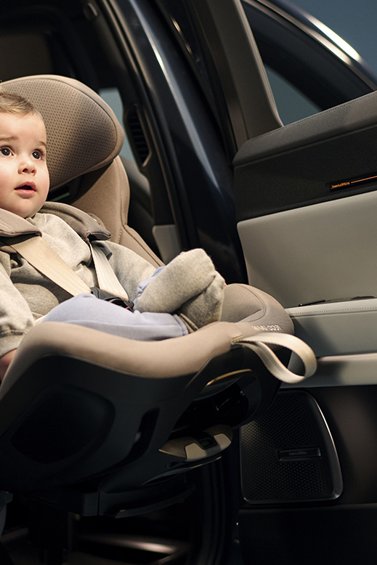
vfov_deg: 23.1
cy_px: 281
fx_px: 1382
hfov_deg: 15.4
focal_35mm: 88
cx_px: 56
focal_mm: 58
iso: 1250
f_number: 2.5
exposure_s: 1/400
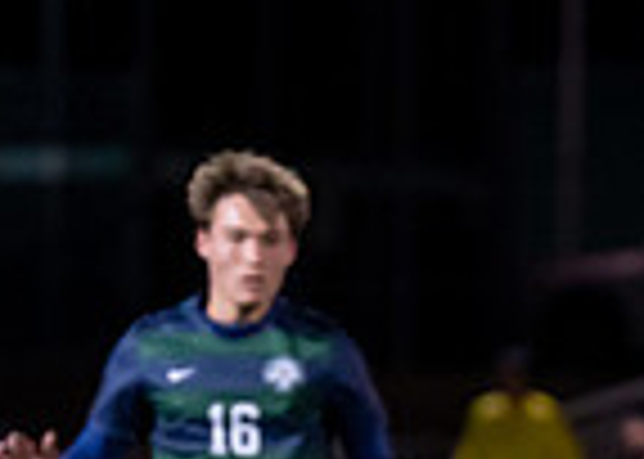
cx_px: 839
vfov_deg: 2.2
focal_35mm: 654
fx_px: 11956
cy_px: 827
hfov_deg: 3.1
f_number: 2.8
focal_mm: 139
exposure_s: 1/1000
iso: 2500
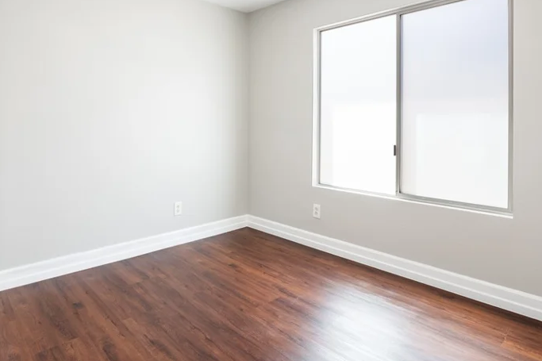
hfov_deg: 80.8
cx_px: 233
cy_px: 142
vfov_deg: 58.9
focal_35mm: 21
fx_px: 316
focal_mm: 14
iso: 100
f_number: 9
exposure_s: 1/1.43
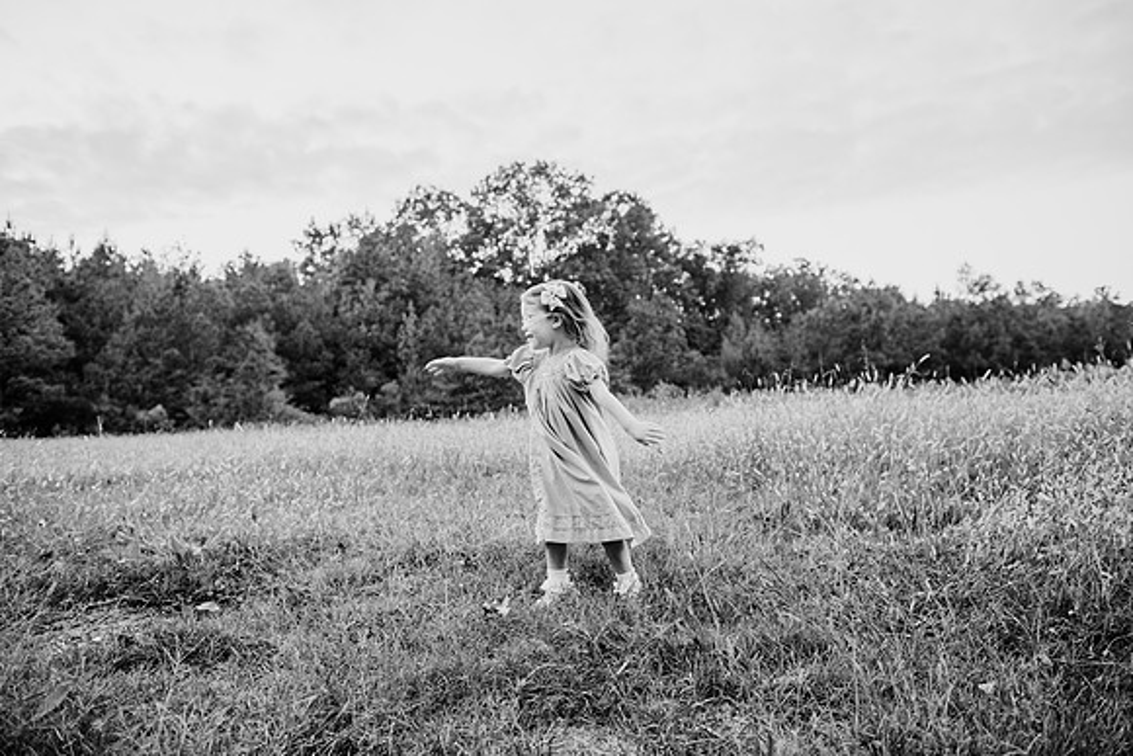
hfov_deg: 73.7
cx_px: 566
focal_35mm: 24
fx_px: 755
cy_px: 378
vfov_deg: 53.2
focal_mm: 24
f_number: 2.8
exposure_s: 1/320
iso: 500
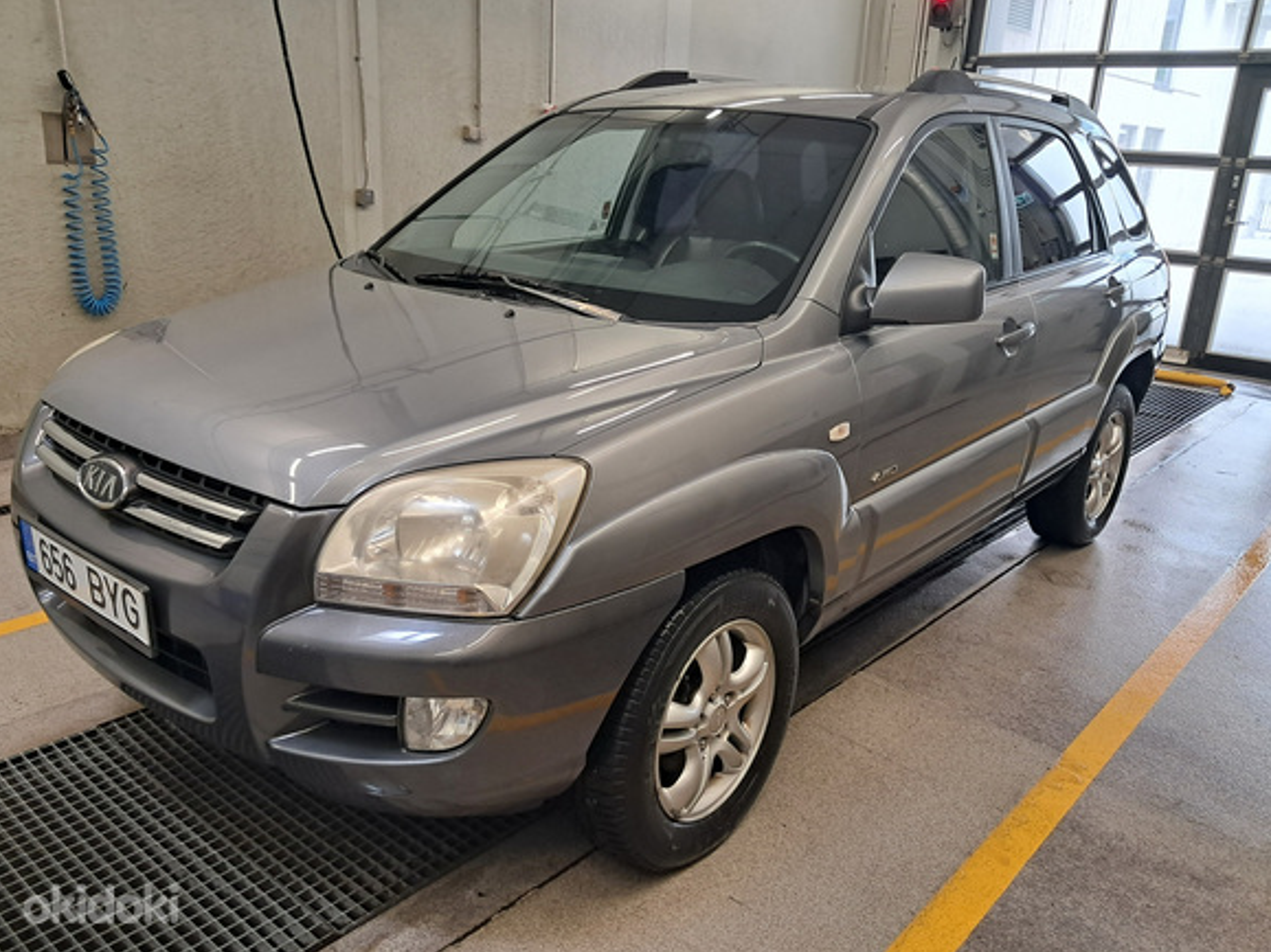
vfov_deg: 49.7
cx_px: 619
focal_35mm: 28
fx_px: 1028
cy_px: 487
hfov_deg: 63.4
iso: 160
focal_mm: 4
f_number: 1.8
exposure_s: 1/50
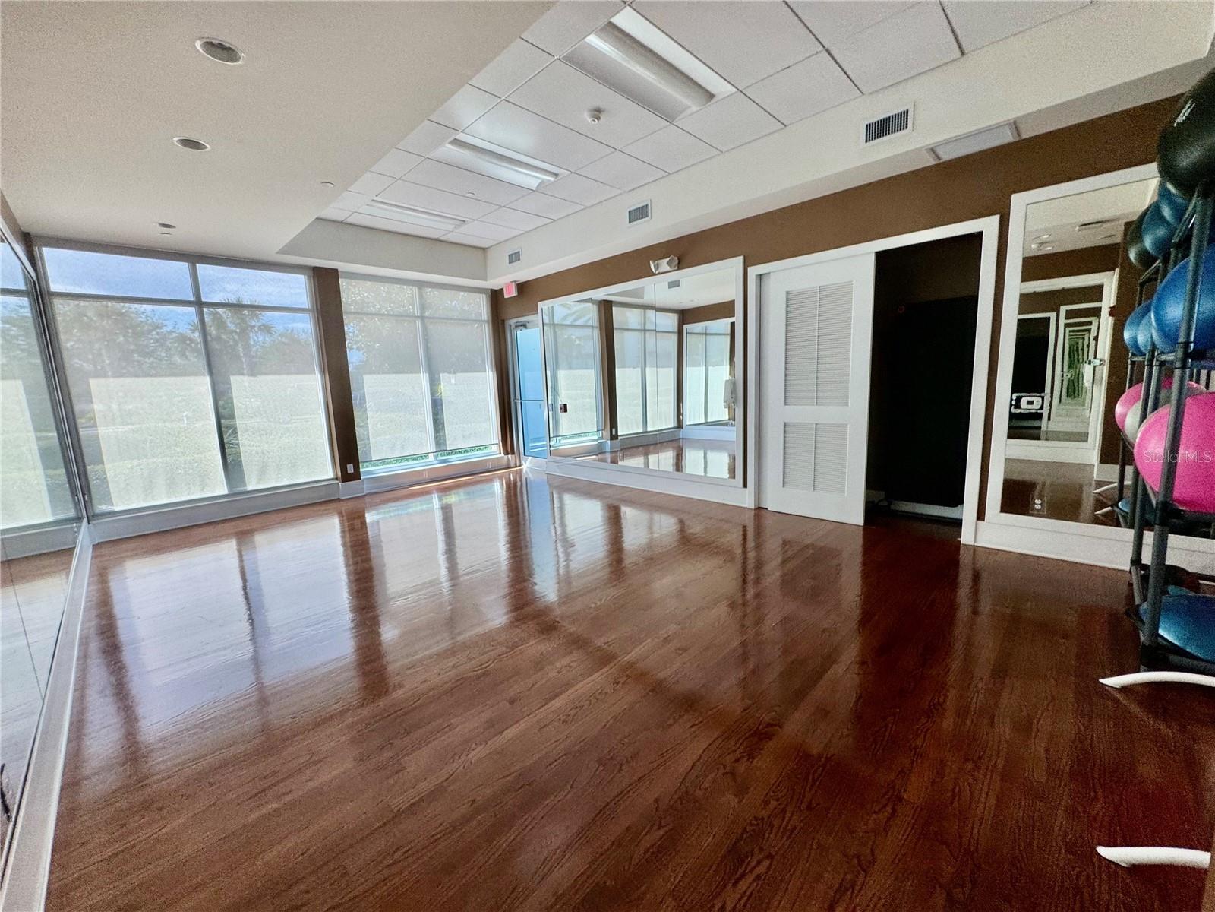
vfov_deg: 85.7
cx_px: 608
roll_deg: +2.2
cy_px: 456
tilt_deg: -9.4
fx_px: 491
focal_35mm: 14
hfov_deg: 102.1
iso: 100
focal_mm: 2.22
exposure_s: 1/120
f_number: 2.2
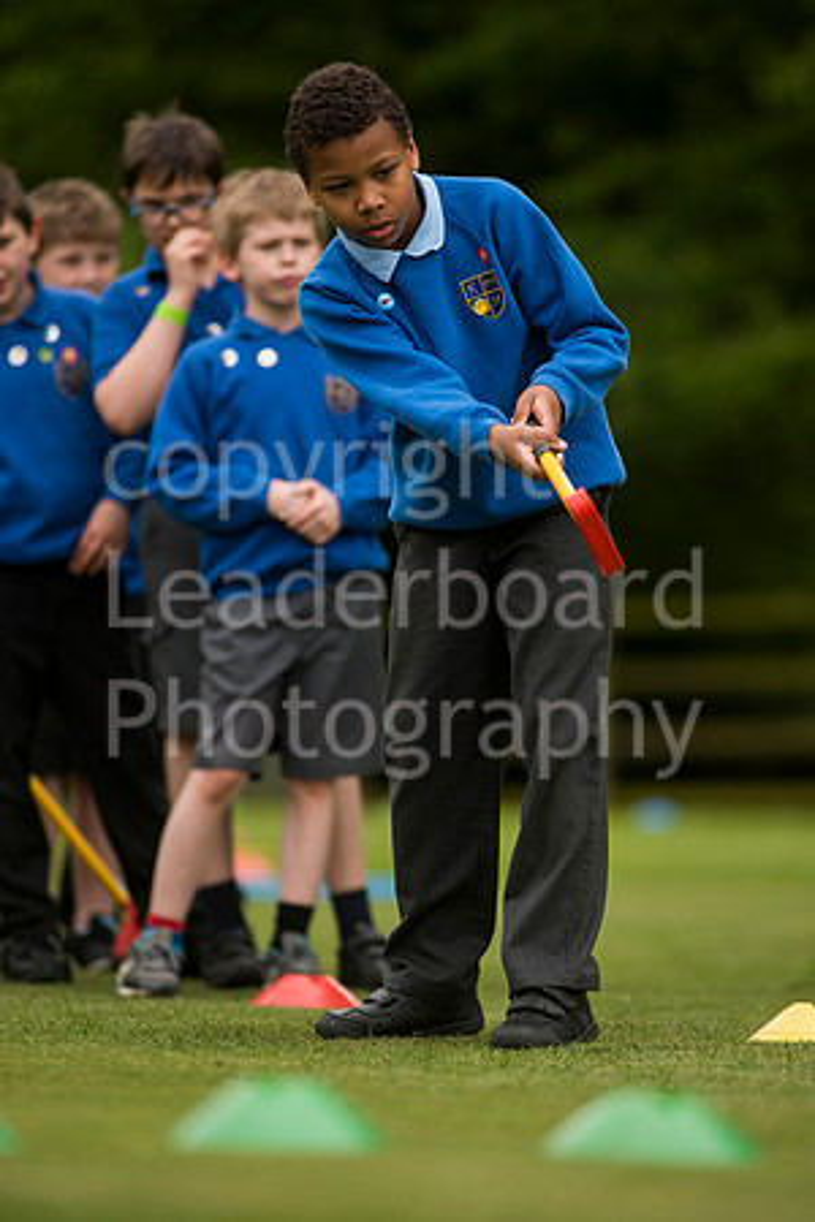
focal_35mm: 300
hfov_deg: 4.6
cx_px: 408
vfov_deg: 6.9
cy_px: 611
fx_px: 10187
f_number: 5.6
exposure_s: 1/1250
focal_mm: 300
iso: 400
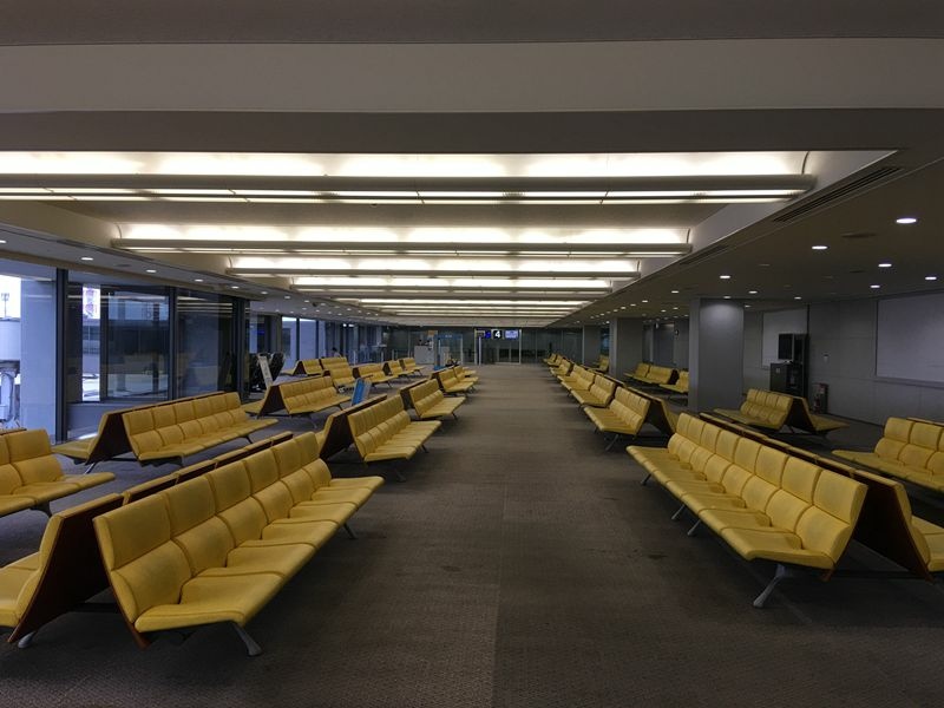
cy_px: 354
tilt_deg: +0.3
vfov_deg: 48.2
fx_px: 791
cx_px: 472
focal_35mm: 29
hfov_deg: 61.7
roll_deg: -0.7
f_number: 2.2
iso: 25
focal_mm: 4.15
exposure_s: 1/40
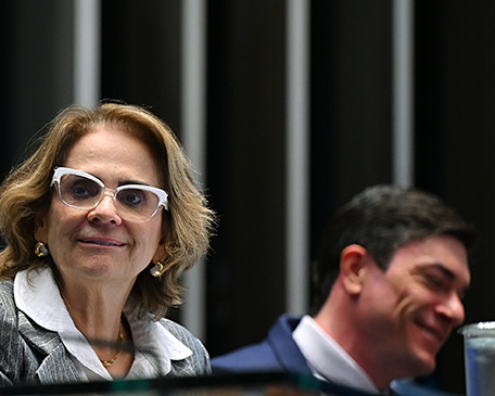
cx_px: 109
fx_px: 5173
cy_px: 196
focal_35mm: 353
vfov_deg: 4.4
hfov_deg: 5.5
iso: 1250
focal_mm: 200
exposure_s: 1/160
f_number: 2.8
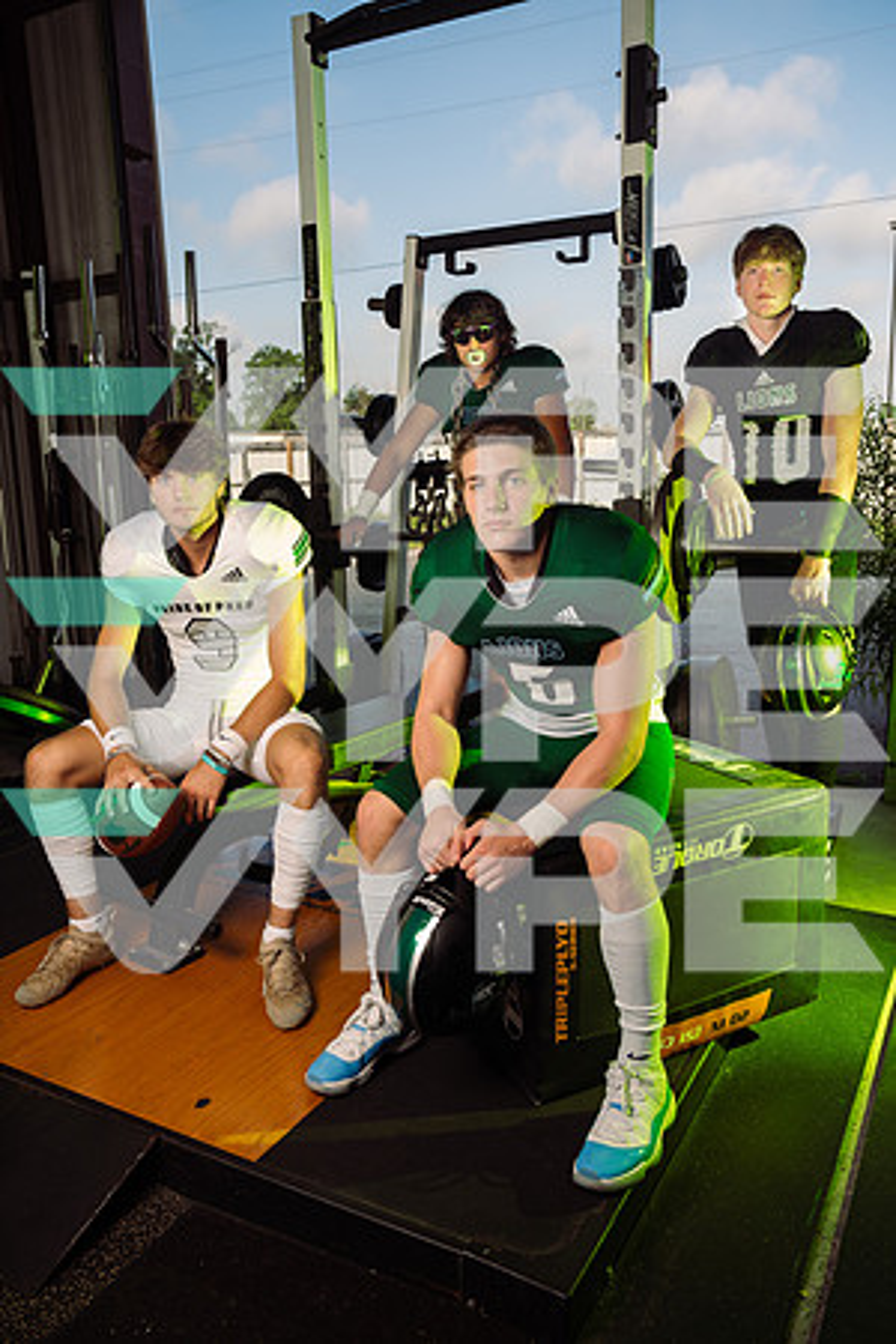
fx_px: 1083
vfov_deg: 63.7
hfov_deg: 45.0
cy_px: 672
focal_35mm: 29
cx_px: 448
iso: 80
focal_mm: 29
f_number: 6.3
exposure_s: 1/250
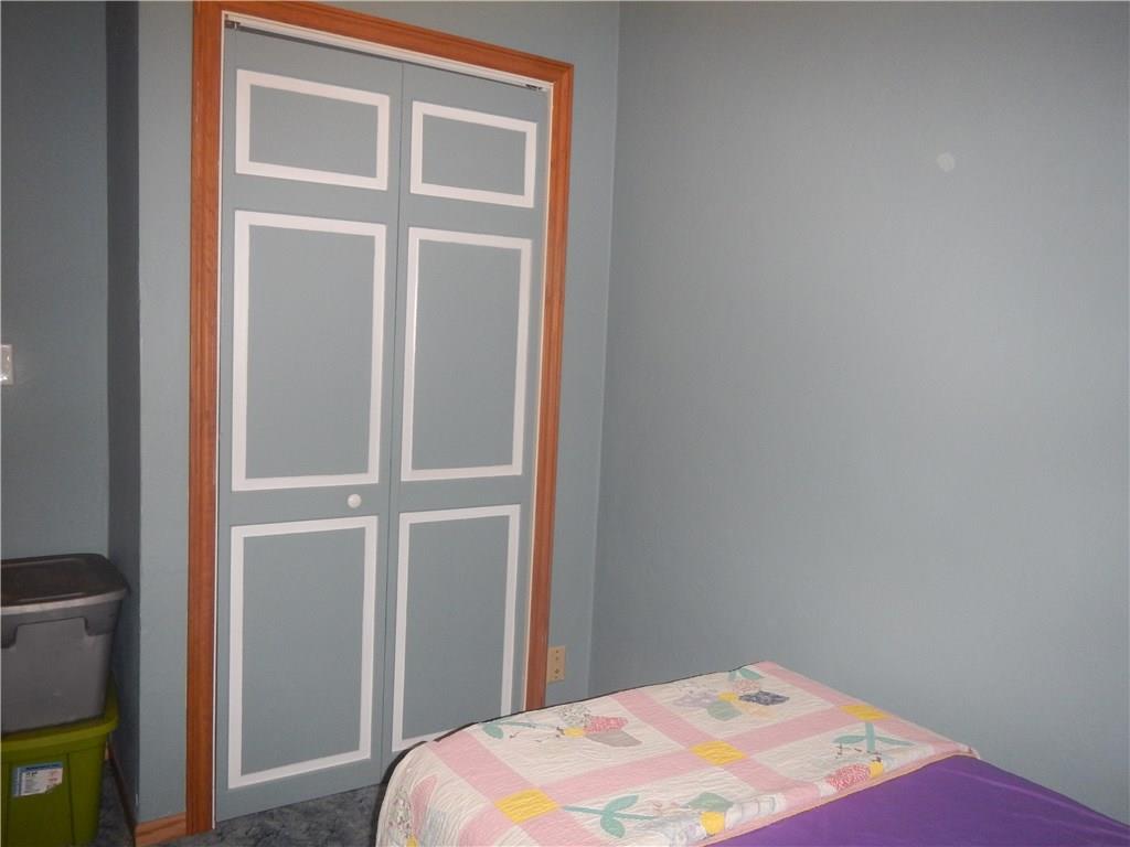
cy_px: 424
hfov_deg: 63.4
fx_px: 914
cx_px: 565
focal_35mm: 28
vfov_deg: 49.7
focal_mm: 5
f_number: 3.9
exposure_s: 1/30
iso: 320
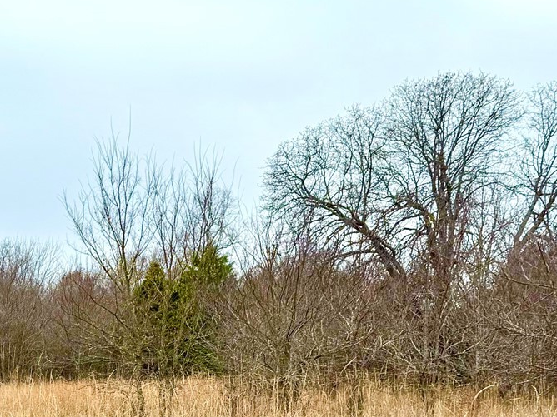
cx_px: 199
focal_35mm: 69
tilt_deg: -4.1
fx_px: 1110
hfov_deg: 28.0
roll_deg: -2.4
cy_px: 409
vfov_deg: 20.7
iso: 80
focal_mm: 6.76
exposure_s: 1/2611
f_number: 1.78
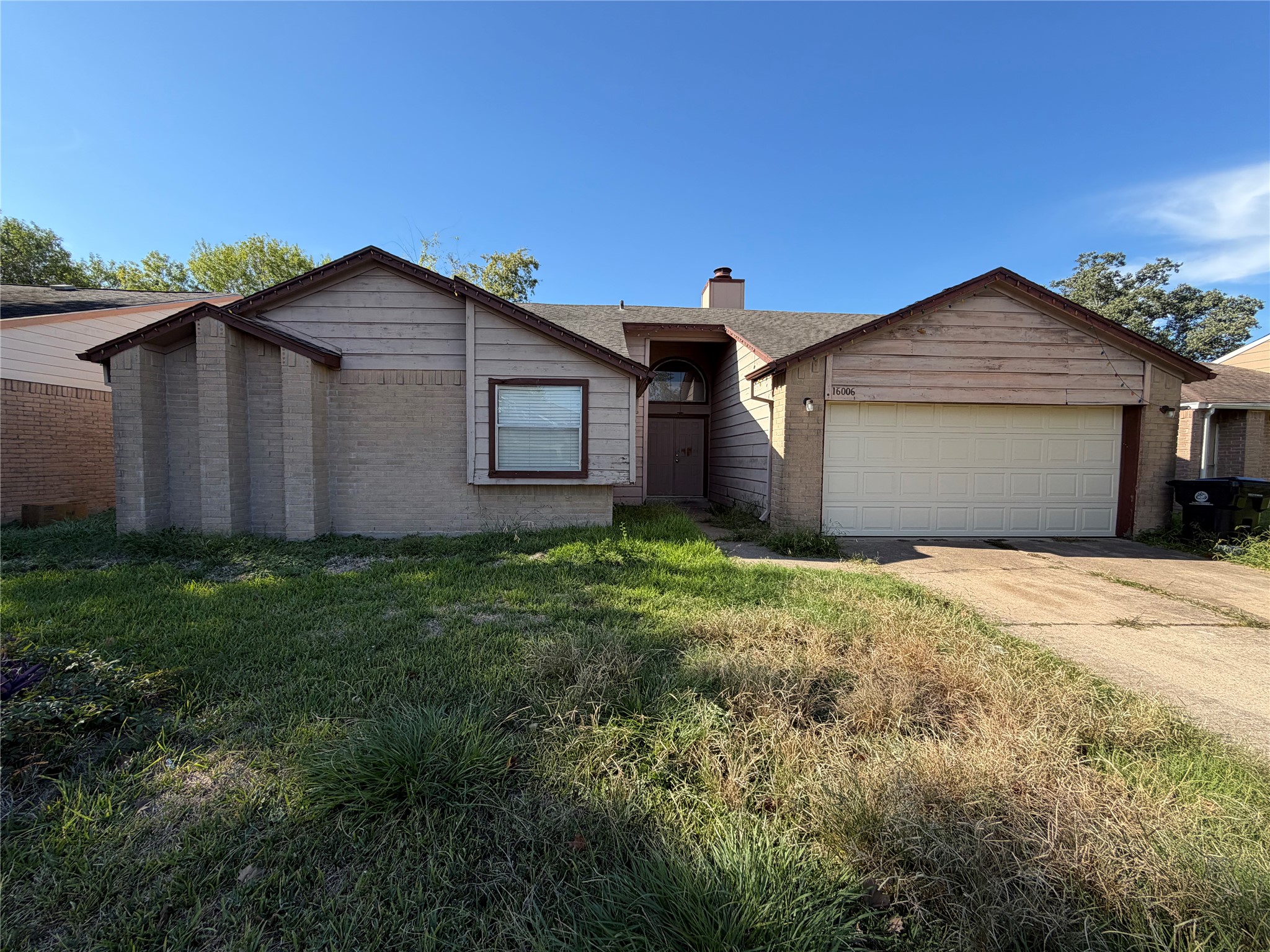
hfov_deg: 102.1
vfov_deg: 85.7
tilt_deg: -1.6
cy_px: 476
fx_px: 514
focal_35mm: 14
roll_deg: +0.0
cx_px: 635
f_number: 2.2
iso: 40
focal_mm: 2.22
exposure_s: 1/734
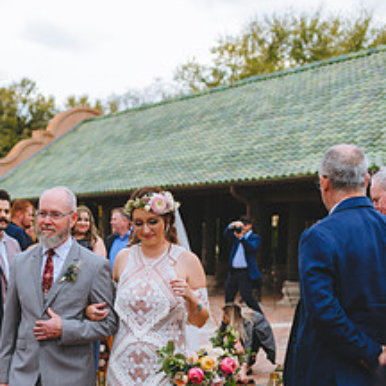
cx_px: 129
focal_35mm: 62
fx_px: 782
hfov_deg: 27.6
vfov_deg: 26.9
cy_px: 334
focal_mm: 35
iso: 100
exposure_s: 1/400
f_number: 2.2
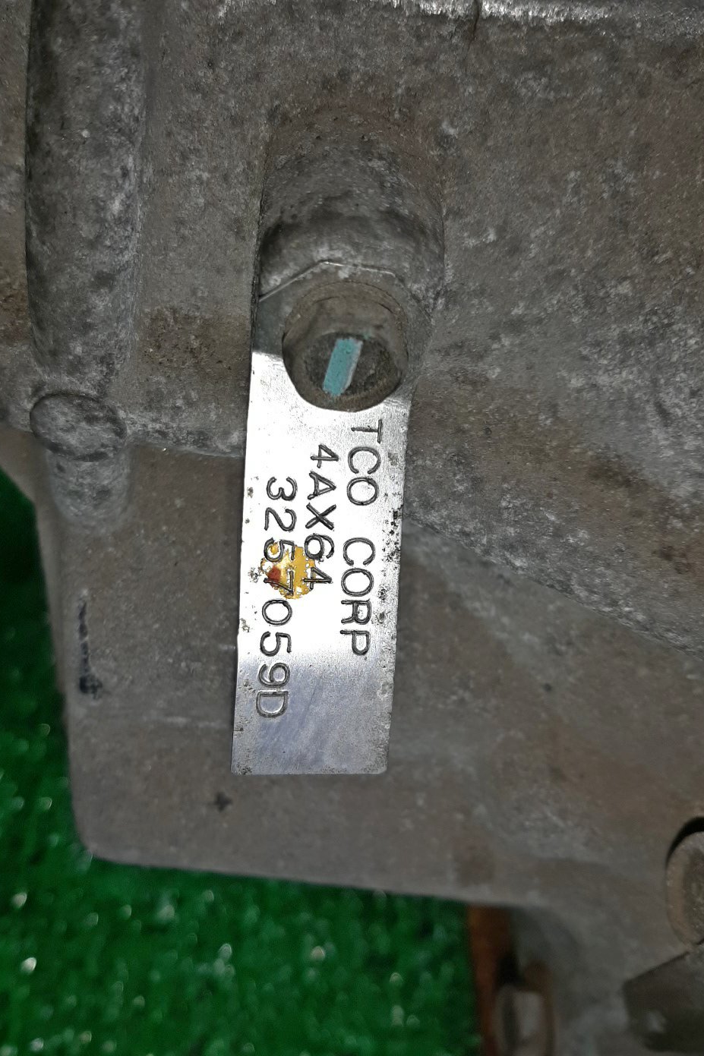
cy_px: 534
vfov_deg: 65.5
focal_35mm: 28
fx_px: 821
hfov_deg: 46.3
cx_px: 319
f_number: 1.7
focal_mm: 3.93
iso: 40
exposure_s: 1/127
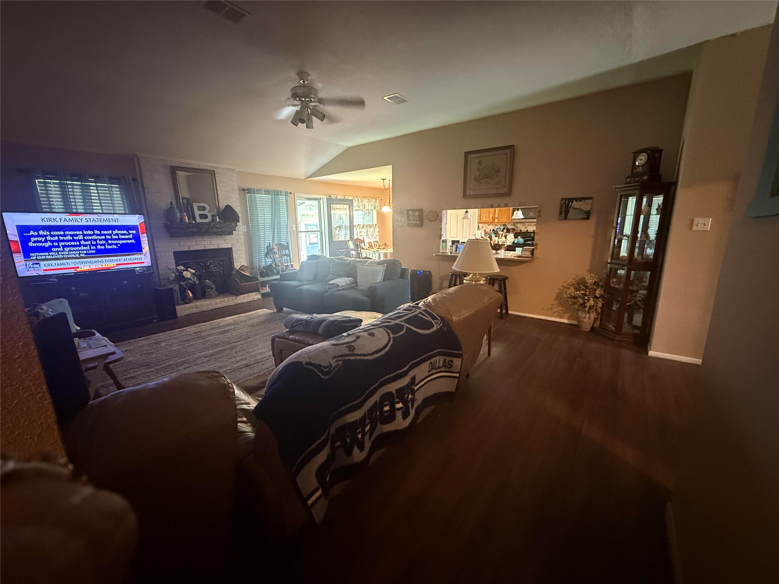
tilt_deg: -12.5
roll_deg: +1.1
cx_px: 390
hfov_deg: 102.1
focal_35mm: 14
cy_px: 292
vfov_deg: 85.7
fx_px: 315
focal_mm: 2.22
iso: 1000
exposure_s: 1/40
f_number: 2.2
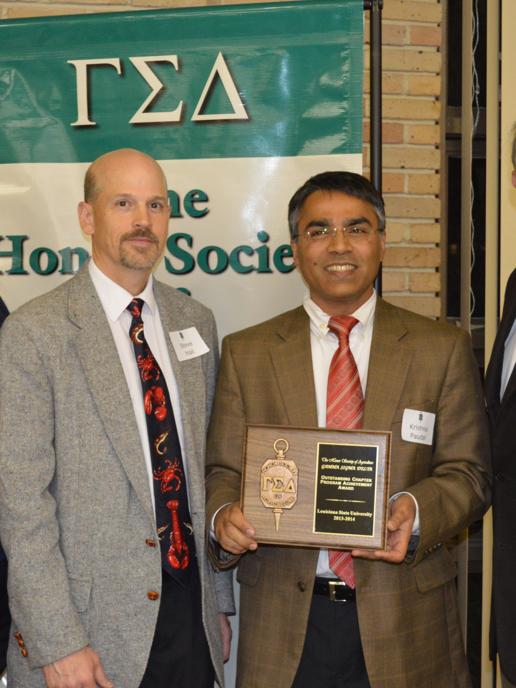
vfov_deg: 30.4
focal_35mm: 64
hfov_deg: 23.0
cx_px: 201
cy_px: 343
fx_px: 1267
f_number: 4.5
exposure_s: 1/60
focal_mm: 29
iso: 1600
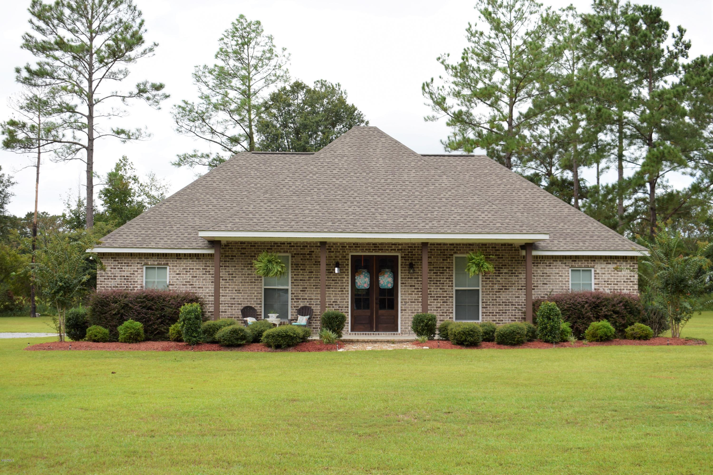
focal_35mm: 48
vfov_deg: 28.1
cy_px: 238
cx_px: 356
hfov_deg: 41.1
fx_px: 950
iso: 100
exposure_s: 1/200
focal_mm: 32
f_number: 8
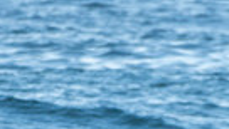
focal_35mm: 3343
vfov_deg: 0.4
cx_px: 178
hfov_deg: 0.6
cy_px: 257
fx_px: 20331
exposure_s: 1/400
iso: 280
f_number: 5.6
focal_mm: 500
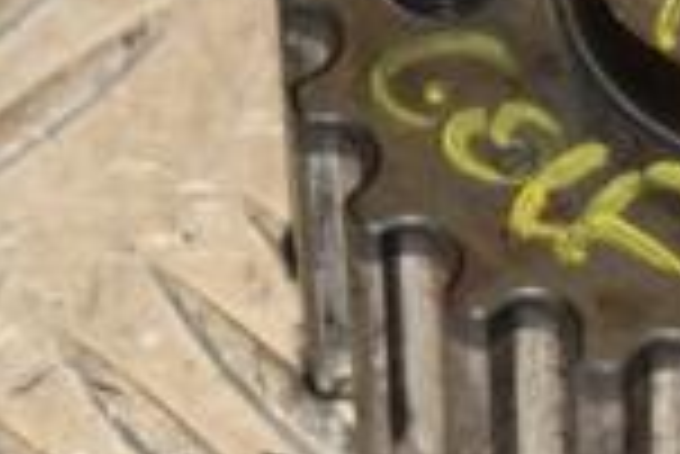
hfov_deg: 3.3
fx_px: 11835
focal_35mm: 626
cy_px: 108
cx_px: 766
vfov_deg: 2.2
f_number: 8
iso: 800
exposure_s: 1/200
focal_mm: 105
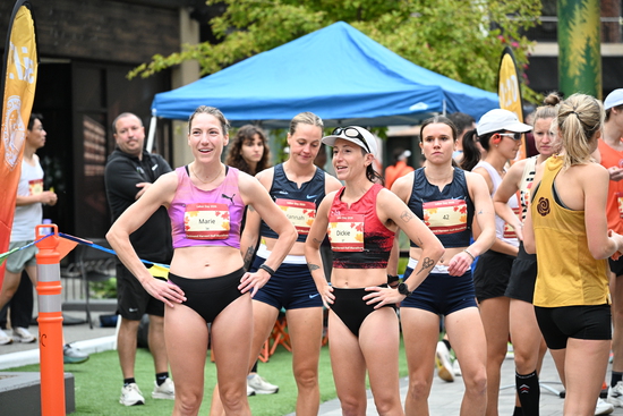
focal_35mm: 120
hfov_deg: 17.1
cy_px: 208
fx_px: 2077
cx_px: 312
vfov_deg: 11.4
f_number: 4
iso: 2500
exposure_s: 1/500
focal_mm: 120
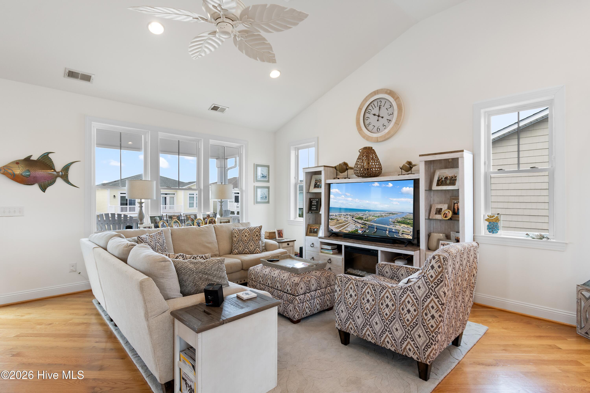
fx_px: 279
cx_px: 295
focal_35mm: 17
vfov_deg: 70.4
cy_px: 196
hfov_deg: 93.3
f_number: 4.8
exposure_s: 1/15
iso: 100
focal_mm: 11.5
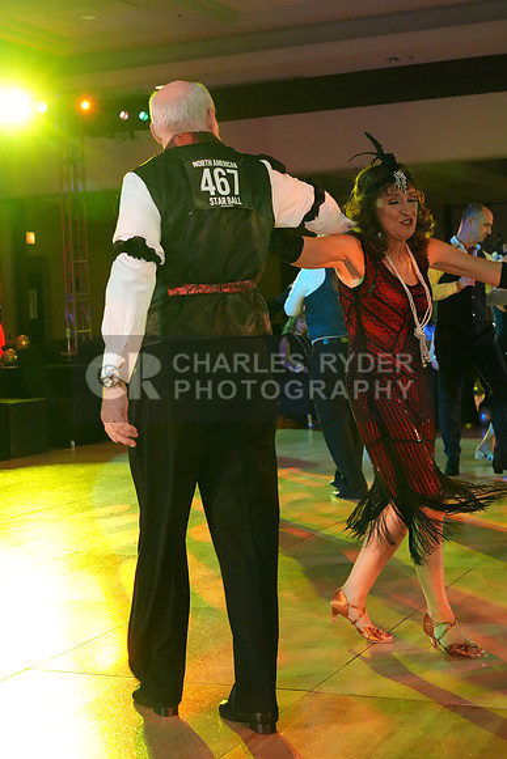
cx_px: 254
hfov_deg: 23.0
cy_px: 380
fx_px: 1246
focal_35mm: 59
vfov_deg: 33.9
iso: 10000
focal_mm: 59
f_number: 6.3
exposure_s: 1/250
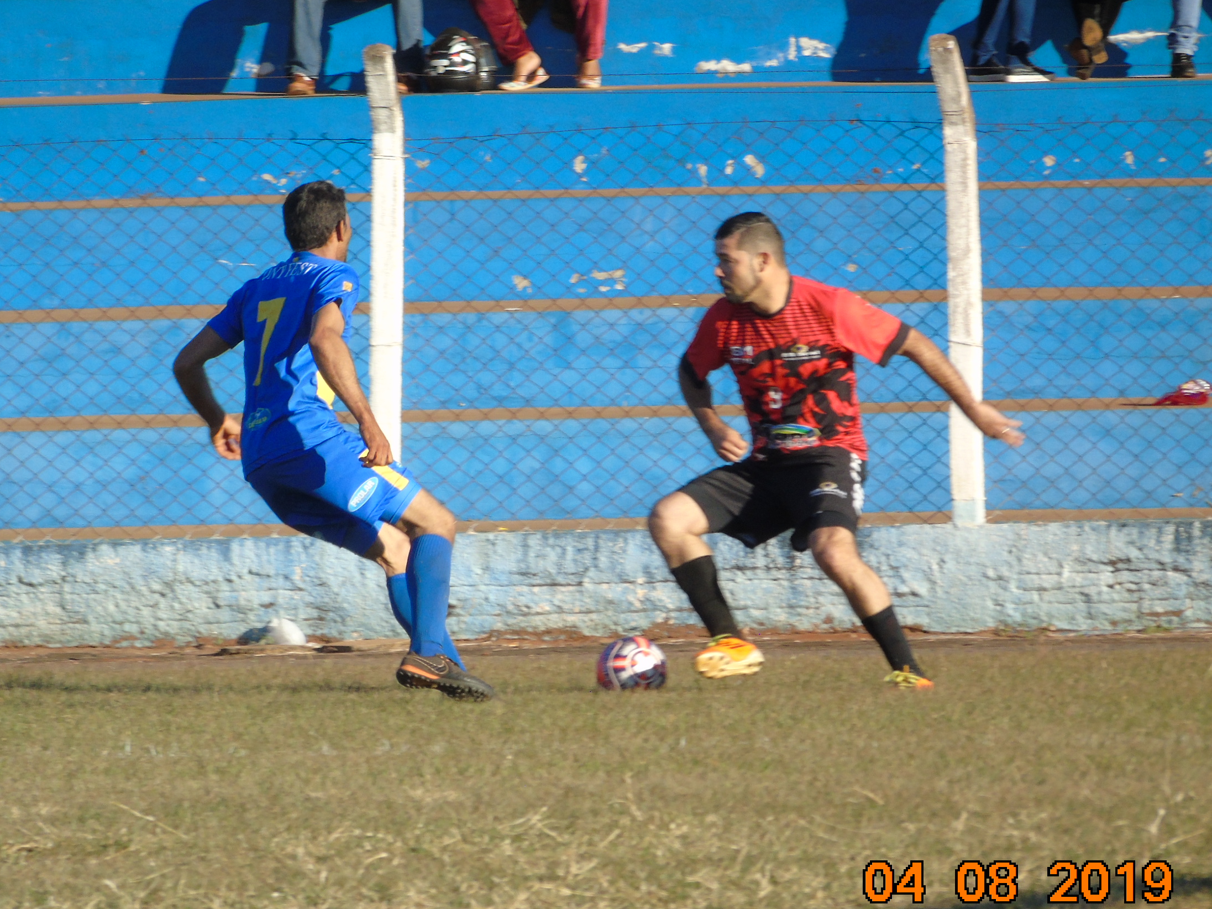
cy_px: 457
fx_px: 22720
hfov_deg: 3.1
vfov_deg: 2.3
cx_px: 540
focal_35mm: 649
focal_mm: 98
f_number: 5.7
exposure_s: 1/250
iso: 100
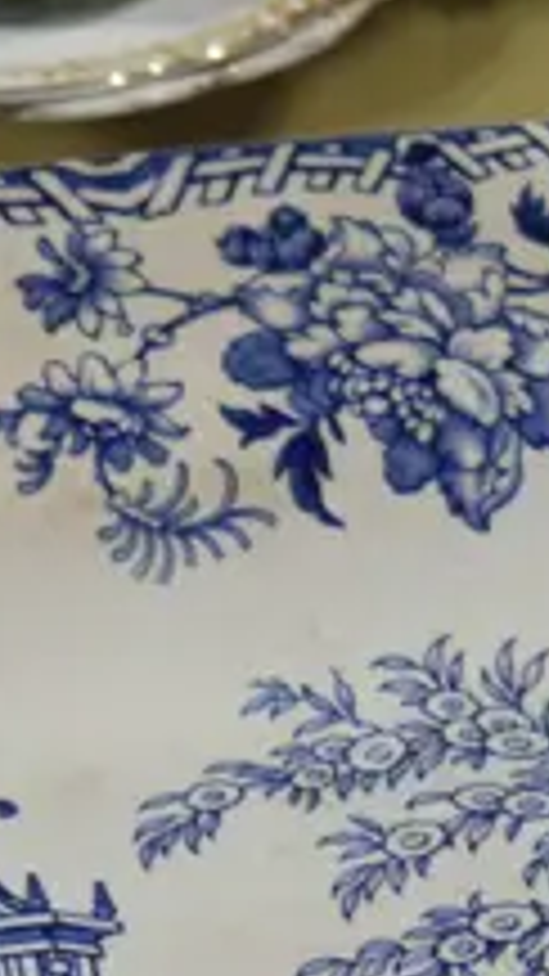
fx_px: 3987
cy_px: 1603
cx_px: 688
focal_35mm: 154
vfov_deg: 13.0
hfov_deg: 7.8
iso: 200
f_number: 4.5
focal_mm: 15
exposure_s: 1/100
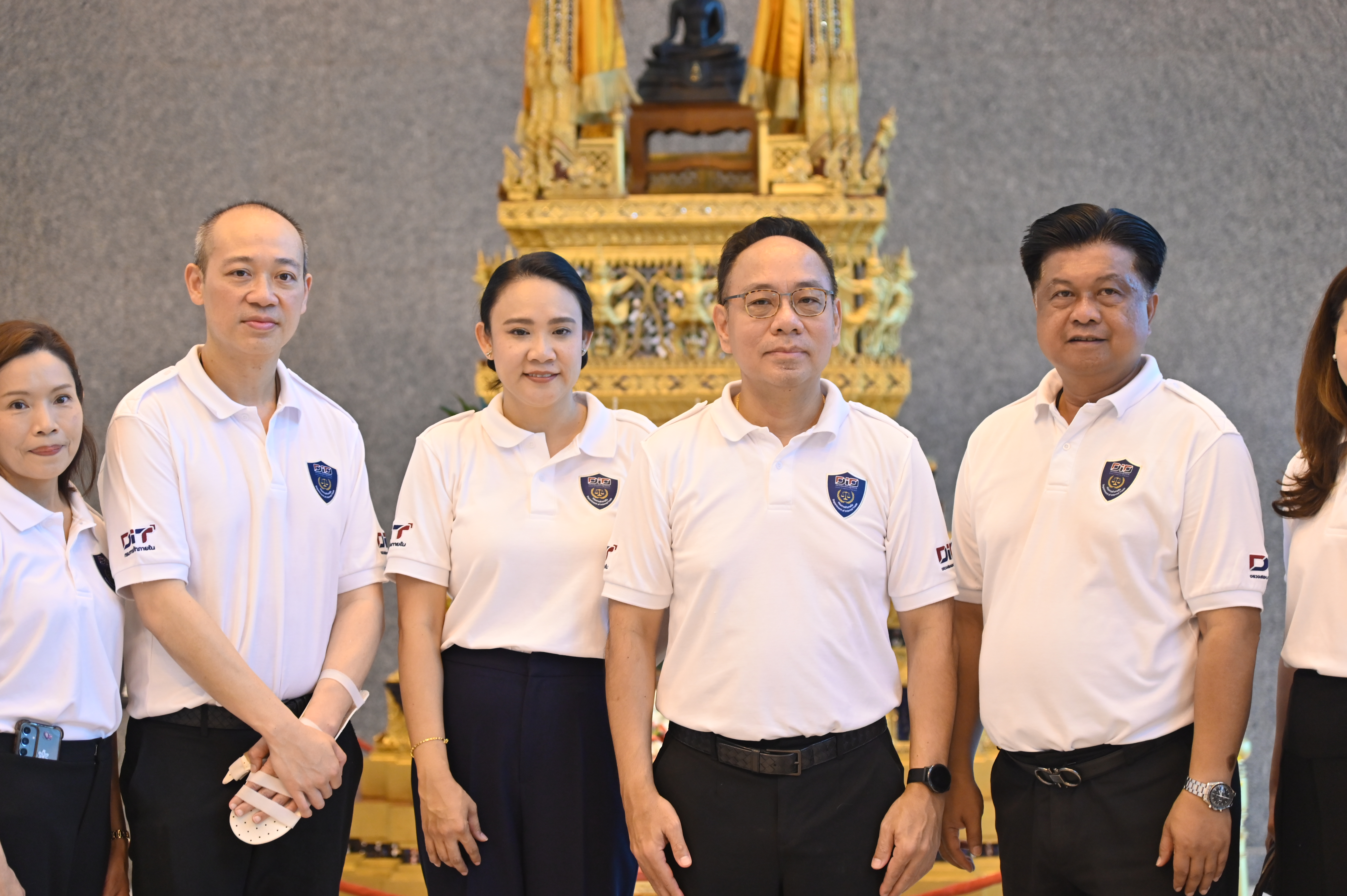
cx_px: 674
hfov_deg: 17.1
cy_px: 448
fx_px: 4487
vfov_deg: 11.4
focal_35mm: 120
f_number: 4
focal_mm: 120
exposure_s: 1/125
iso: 1600
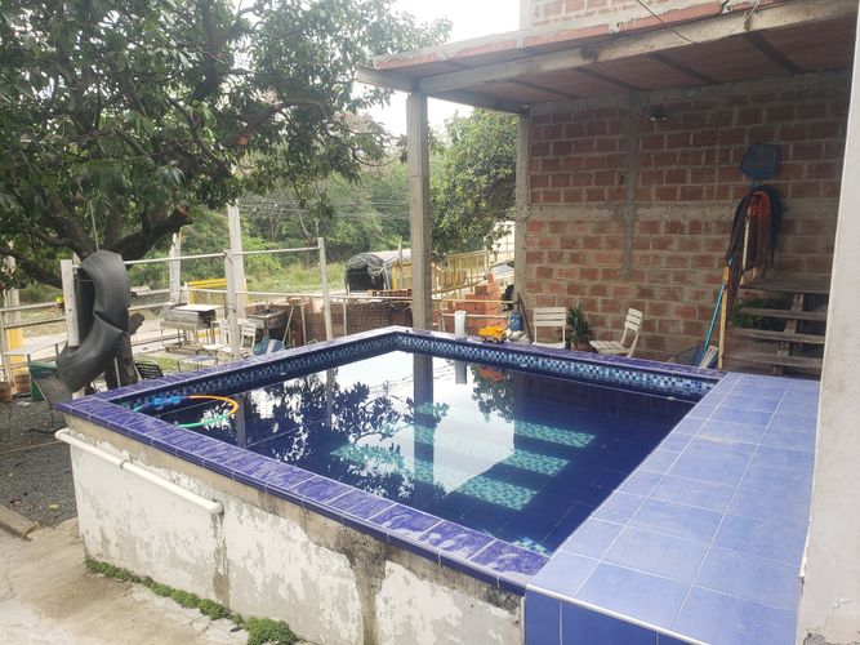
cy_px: 322
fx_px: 646
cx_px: 430
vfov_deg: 53.0
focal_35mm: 26
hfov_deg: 67.3
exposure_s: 1/239
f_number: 2.4
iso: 50
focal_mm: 4.3
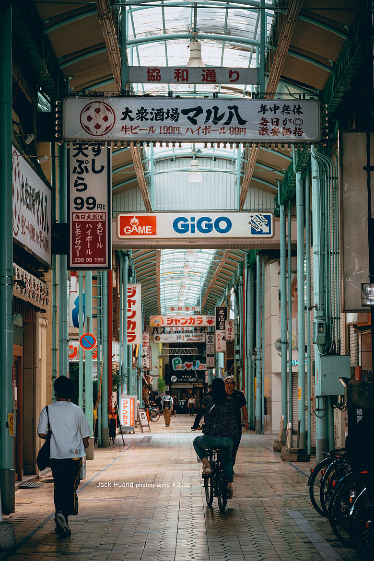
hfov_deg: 13.6
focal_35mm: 101
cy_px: 280
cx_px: 187
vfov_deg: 20.2
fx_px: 1574
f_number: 6.3
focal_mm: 101
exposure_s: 1/100
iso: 140
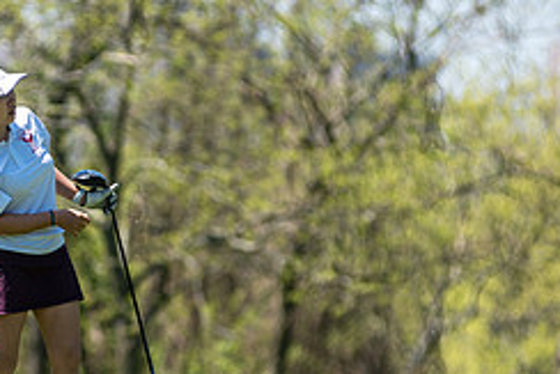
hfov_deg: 4.2
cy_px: 224
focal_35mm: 486
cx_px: 135
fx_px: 7564
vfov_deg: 2.8
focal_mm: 200
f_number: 3.5
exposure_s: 1/800
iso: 100
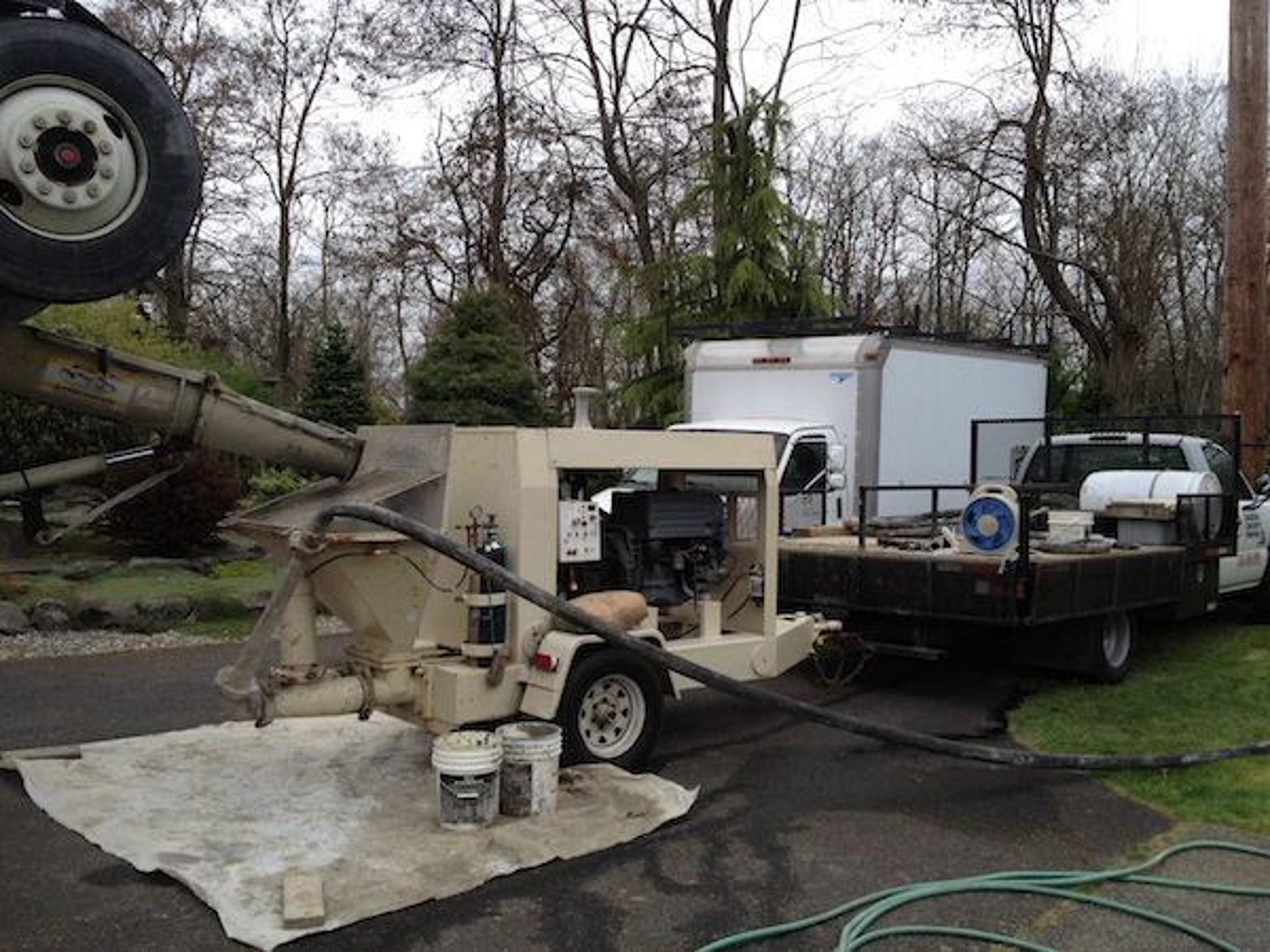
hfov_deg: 52.6
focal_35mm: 35
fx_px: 1284
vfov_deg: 40.7
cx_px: 635
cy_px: 476
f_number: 2.4
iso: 64
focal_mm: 4.28
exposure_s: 1/657
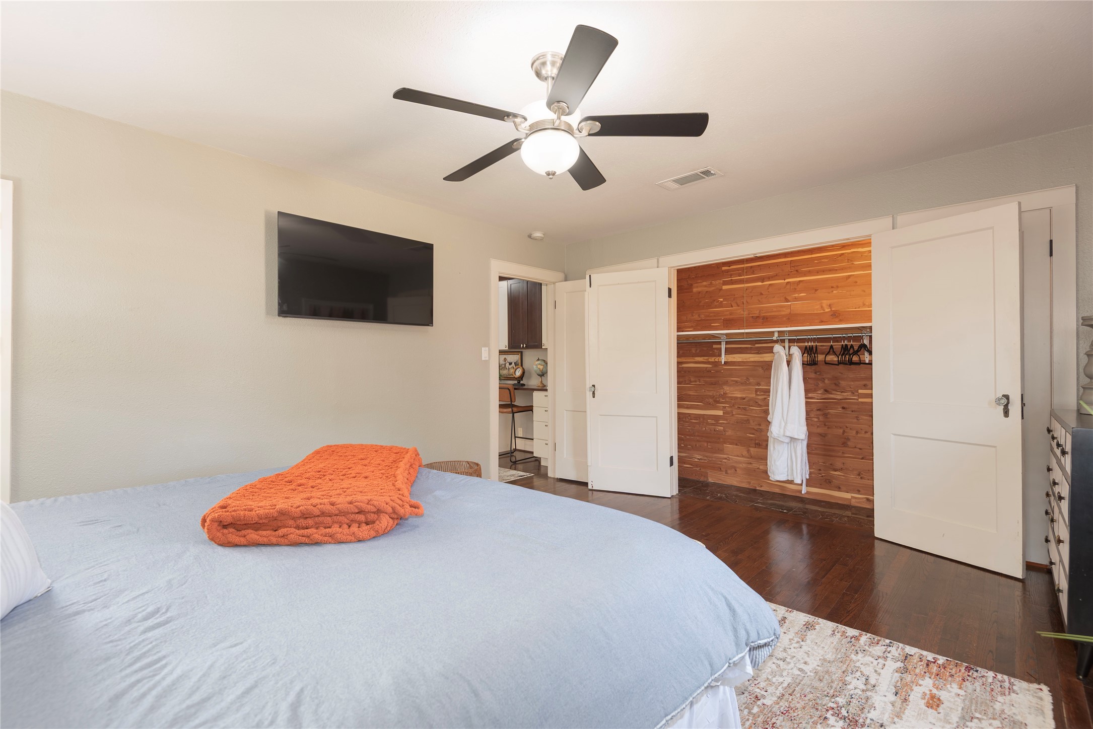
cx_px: 546
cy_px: 364
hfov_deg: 96.7
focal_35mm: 16
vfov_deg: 73.8
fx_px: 486
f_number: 7.1
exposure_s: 1
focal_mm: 16
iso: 100
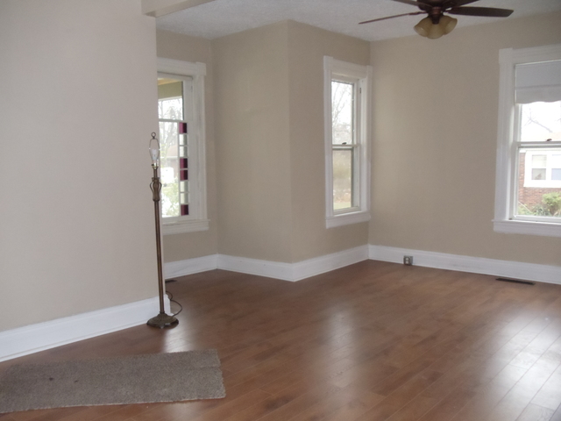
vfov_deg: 32.9
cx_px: 280
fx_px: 713
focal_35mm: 44
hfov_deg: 42.9
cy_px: 210
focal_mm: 6
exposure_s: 1/30
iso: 400
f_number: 3.5
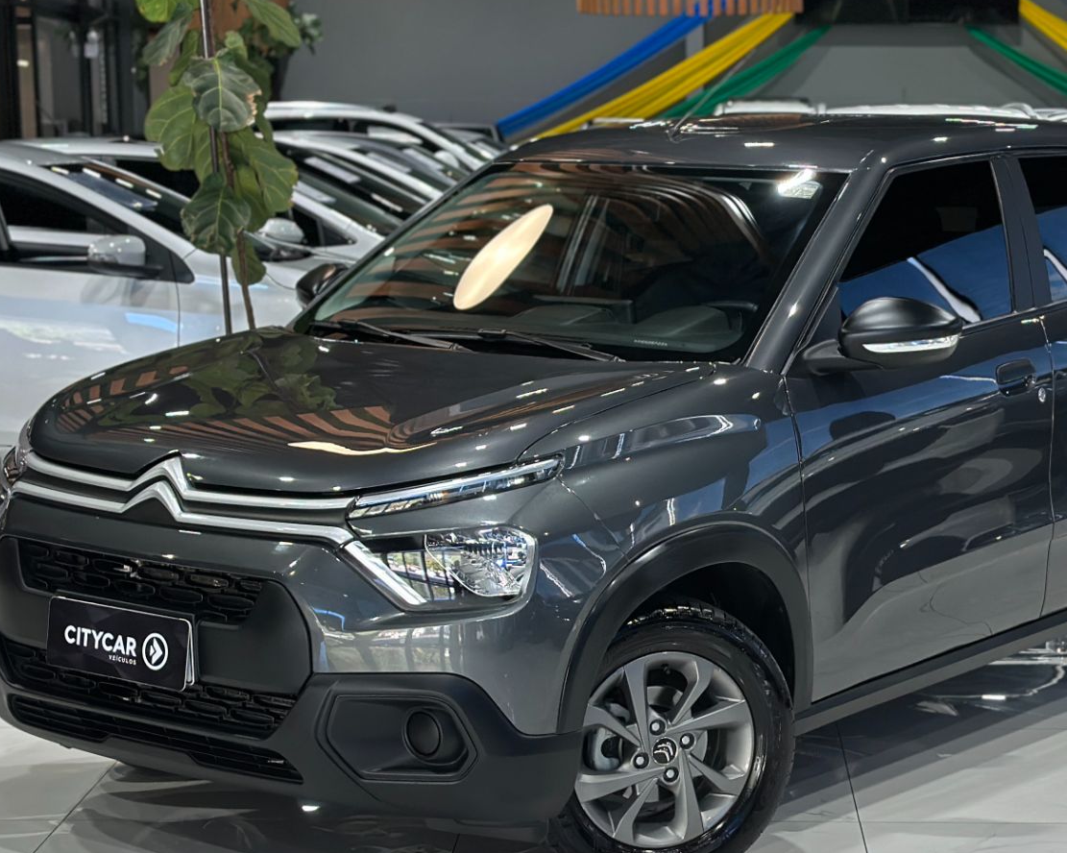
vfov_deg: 18.9
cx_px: 683
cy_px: 525
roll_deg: -0.2
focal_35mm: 81
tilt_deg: -9.7
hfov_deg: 23.5
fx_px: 2557
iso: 160
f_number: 1.78
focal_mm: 6.86
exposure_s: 1/120
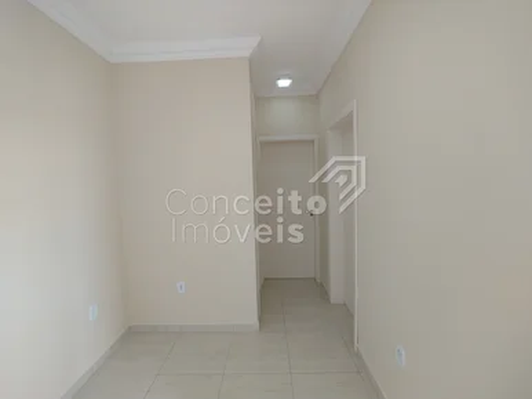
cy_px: 200
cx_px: 266
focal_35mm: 15
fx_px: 230
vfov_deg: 81.7
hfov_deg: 98.2
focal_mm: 1.65
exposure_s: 1/40
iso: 125
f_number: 2.2
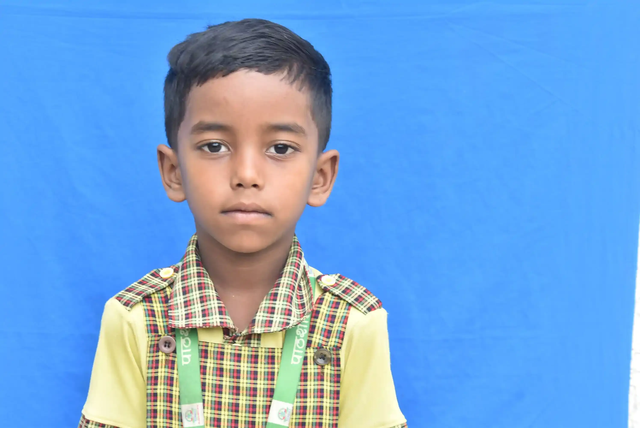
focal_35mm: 82
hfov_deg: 24.6
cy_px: 214
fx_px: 1468
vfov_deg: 16.6
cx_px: 320
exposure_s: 1/60
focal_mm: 55
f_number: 7.1
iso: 500
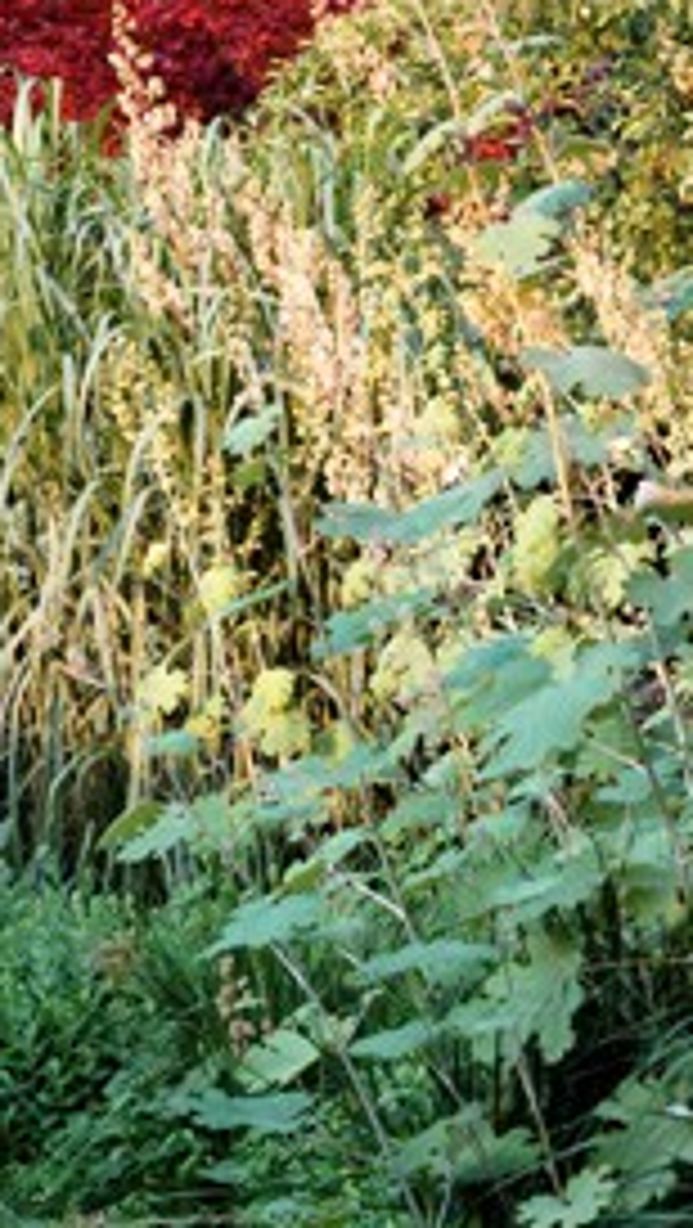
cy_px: 625
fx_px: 4368
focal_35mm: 134
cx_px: 400
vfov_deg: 16.0
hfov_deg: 9.1
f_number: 4.5
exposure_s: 1/200
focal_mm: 52
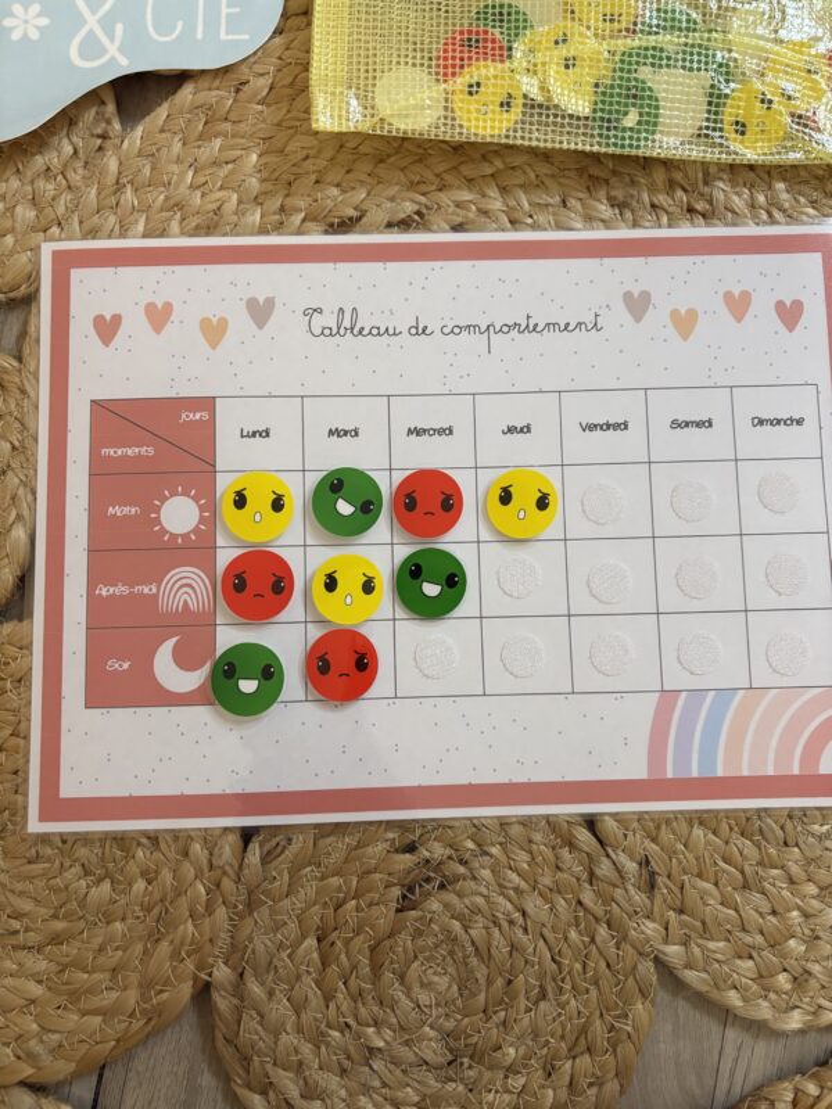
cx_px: 416
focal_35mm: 26
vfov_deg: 67.3
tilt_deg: -84.1
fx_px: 833
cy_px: 554
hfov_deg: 53.1
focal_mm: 5.96
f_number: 1.6
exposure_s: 1/60
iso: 400
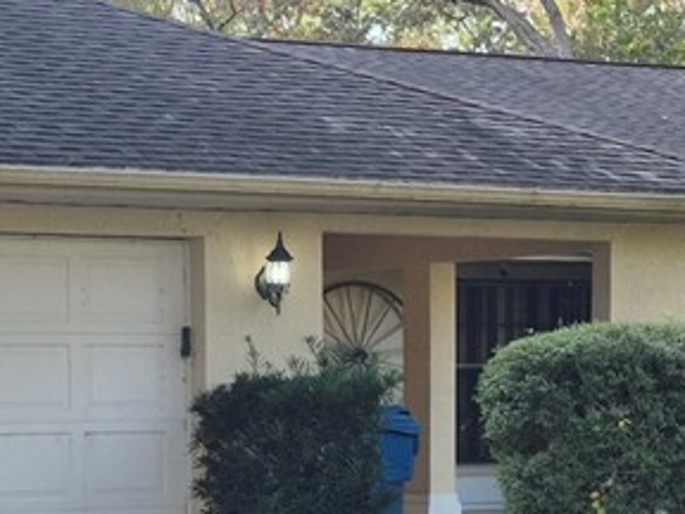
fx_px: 2533
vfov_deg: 11.4
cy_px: 535
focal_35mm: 128
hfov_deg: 15.4
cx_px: 414
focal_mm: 5.4
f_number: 1.8
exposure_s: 1/253
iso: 25
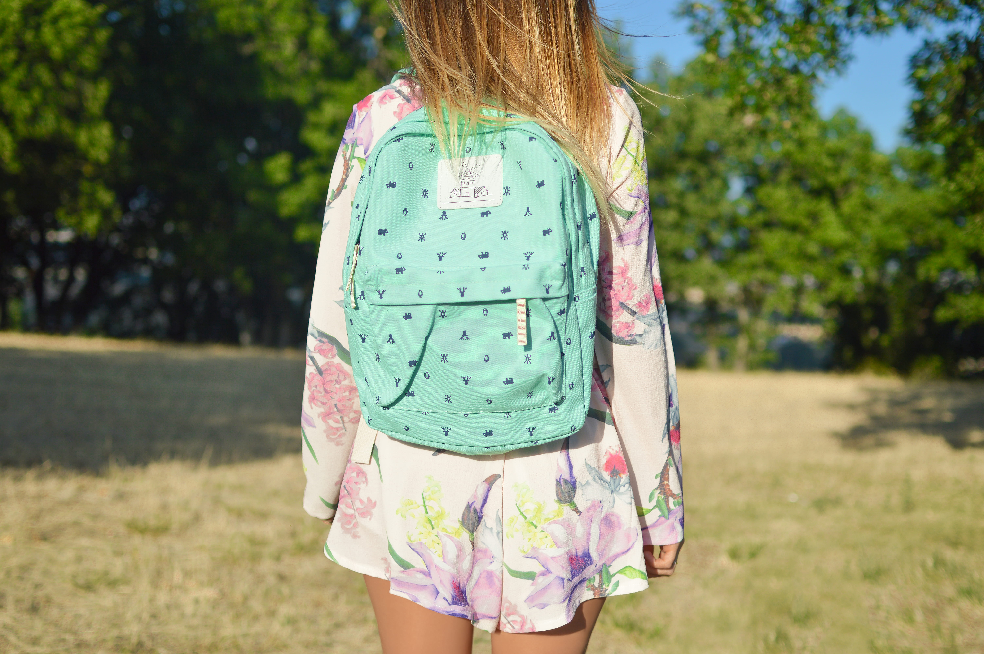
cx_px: 492
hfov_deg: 37.9
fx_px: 1434
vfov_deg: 25.7
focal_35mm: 52
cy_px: 327
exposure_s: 1/4000
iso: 100
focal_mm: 35
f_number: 2.2
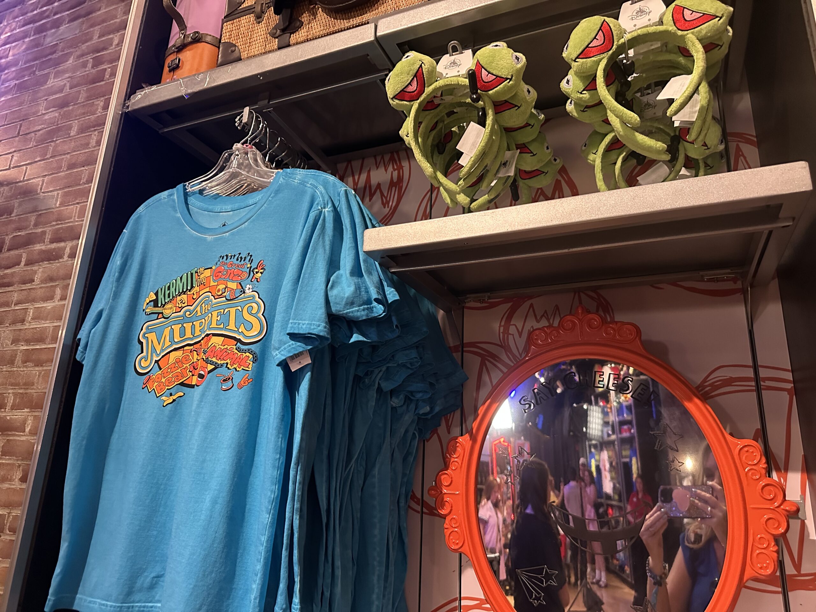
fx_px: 566
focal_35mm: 24
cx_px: 408
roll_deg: -2.8
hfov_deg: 71.6
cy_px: 306
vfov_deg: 56.8
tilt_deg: +16.4
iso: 800
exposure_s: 1/60
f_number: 1.78
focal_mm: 6.86
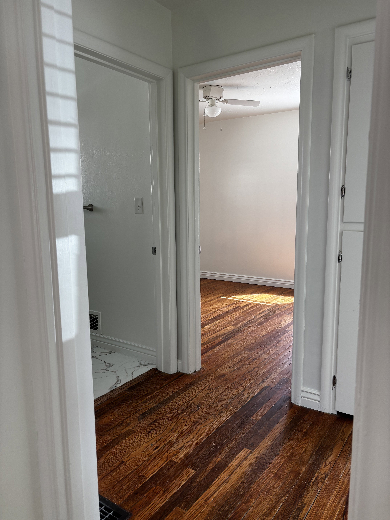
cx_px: 195
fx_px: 391
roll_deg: +0.3
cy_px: 260
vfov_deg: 67.3
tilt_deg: -9.2
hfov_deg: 53.1
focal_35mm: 26
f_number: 1.6
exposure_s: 1/120
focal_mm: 5.96
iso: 64
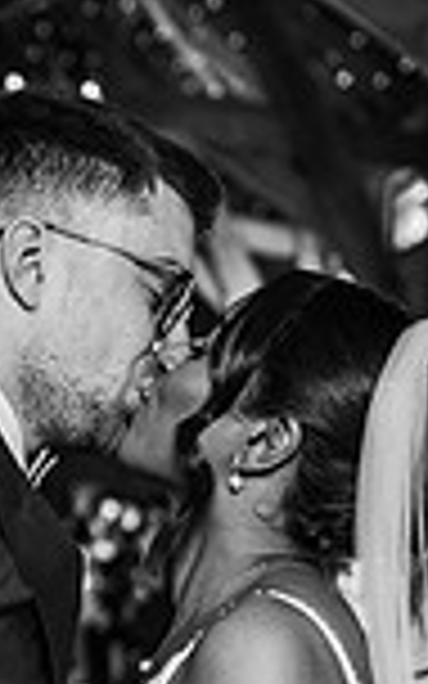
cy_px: 716
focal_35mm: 136
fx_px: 2538
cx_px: -86
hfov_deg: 9.5
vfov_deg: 15.0
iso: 800
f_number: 2.2
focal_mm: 35
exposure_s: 1/200
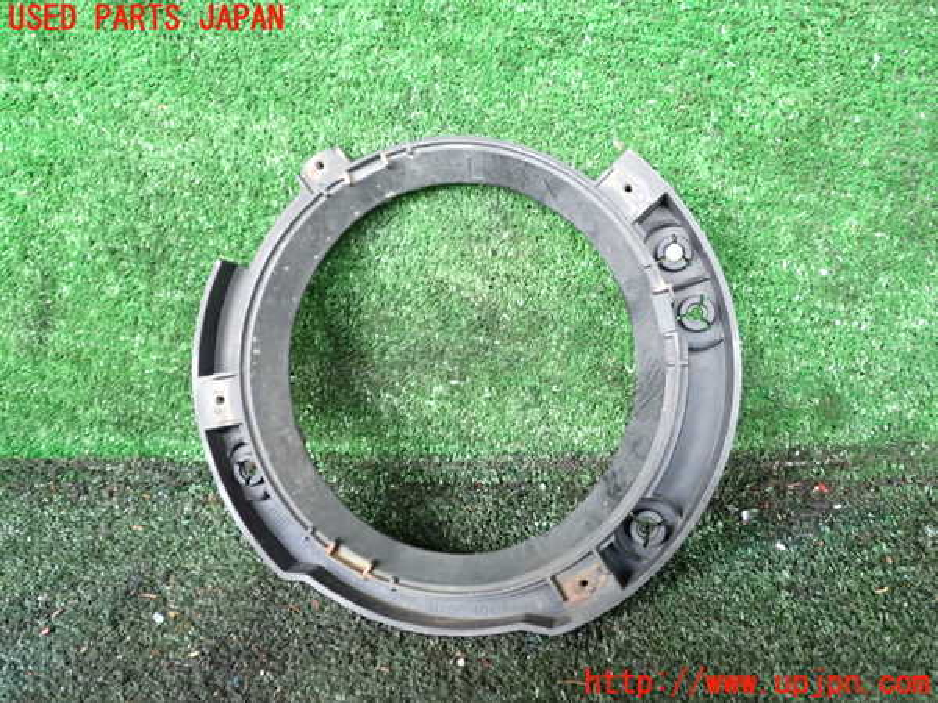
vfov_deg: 46.8
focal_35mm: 30
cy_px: 352
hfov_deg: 60.0
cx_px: 469
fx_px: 813
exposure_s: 1/30
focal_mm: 5.4
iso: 640
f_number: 2.3
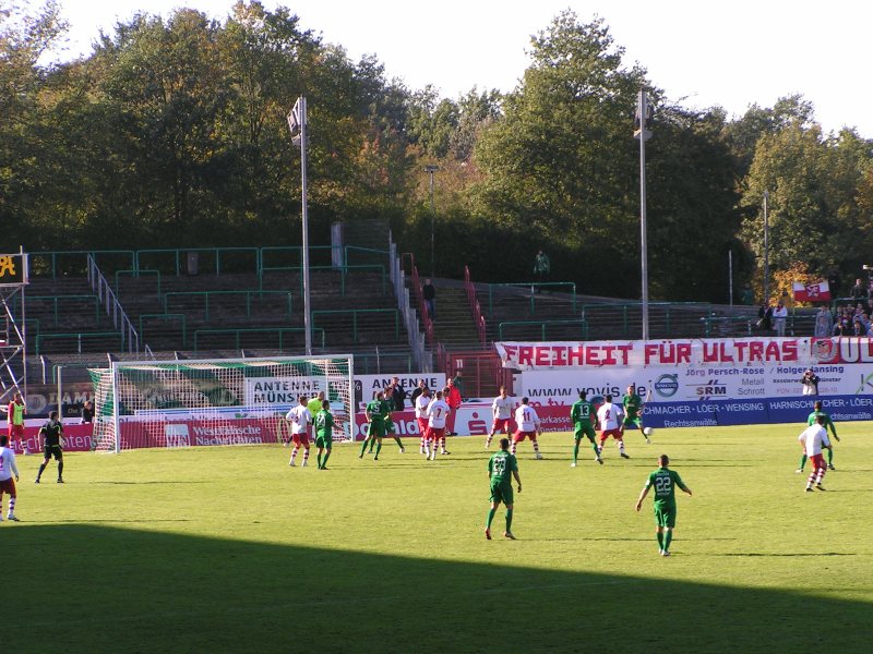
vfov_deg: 9.9
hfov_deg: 13.2
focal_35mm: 150
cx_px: 436
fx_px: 3783
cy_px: 327
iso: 50
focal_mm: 22.9
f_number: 4.5
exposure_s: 1/250
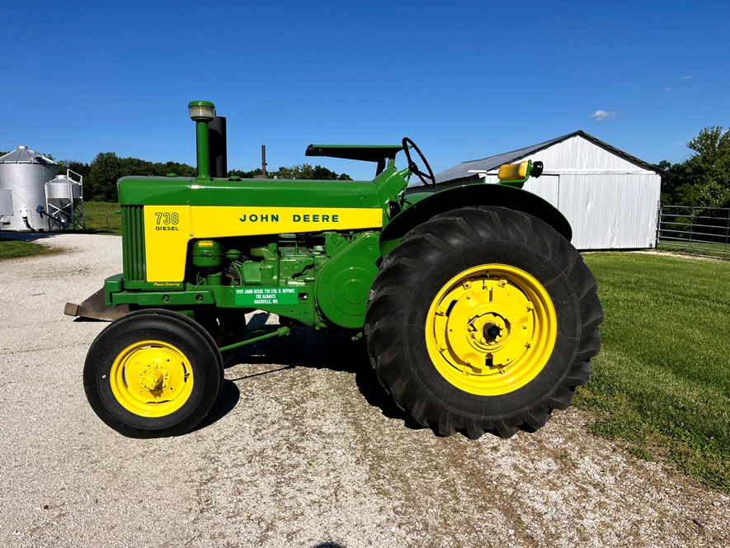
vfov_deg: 53.1
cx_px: 365
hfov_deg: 67.3
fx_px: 548
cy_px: 274
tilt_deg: -8.2
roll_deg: +1.5
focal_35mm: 26
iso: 50
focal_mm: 5.1
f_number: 1.6
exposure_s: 1/5848
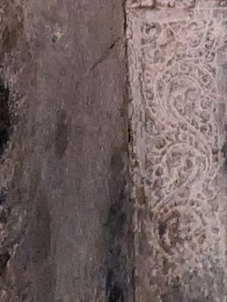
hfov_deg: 15.4
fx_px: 664
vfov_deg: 18.9
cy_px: -260
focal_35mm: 76
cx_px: 460
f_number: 2.2
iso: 643
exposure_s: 1/23.8
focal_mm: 2.35
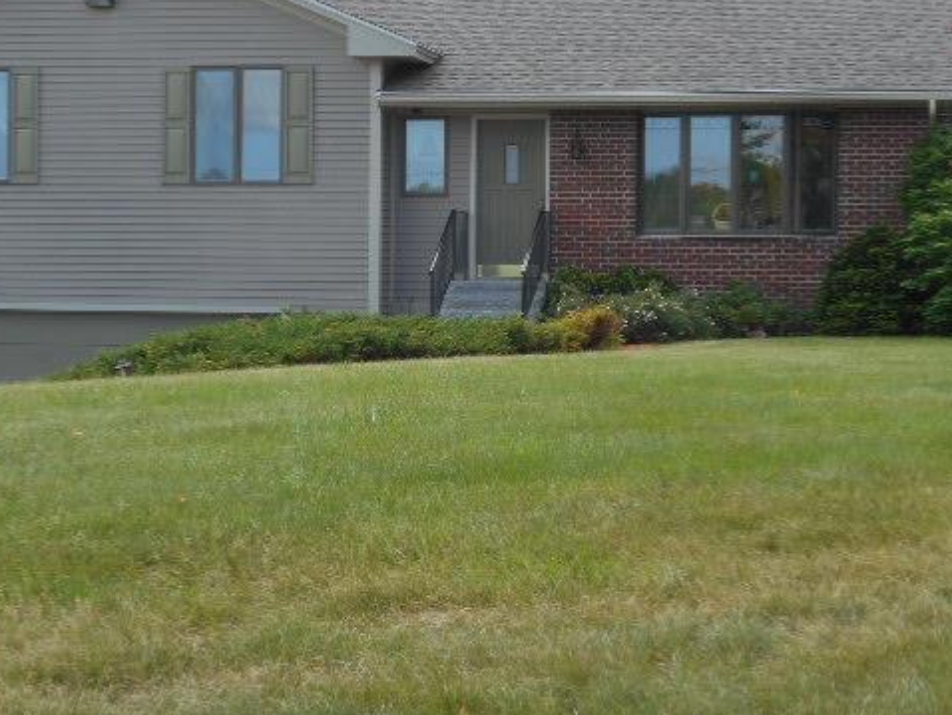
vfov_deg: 17.0
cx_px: 420
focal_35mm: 87
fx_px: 2394
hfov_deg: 22.5
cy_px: 311
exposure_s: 1/200
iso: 80
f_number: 5.3
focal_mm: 11.6
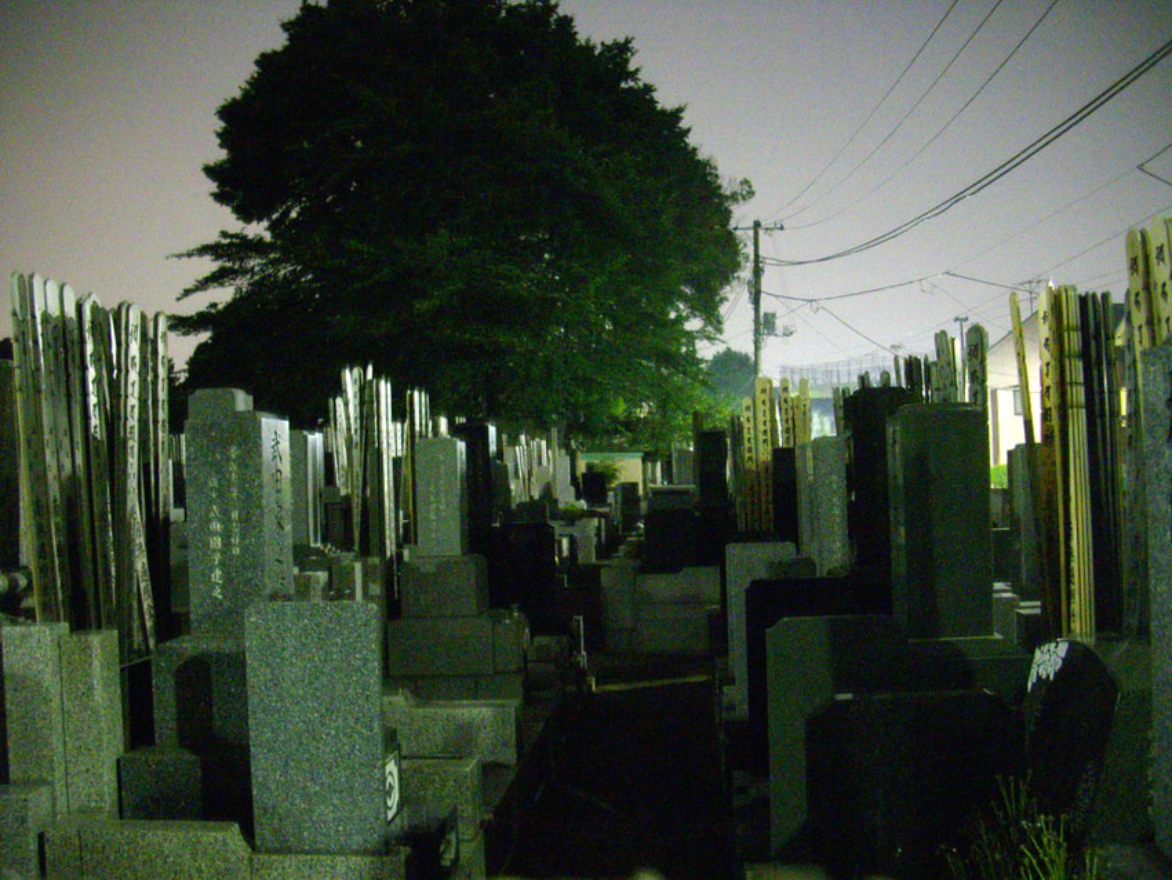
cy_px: 440
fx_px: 1253
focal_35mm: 37
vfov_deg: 38.7
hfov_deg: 50.1
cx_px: 586
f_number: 2.8
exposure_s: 4
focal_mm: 6.2
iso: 400
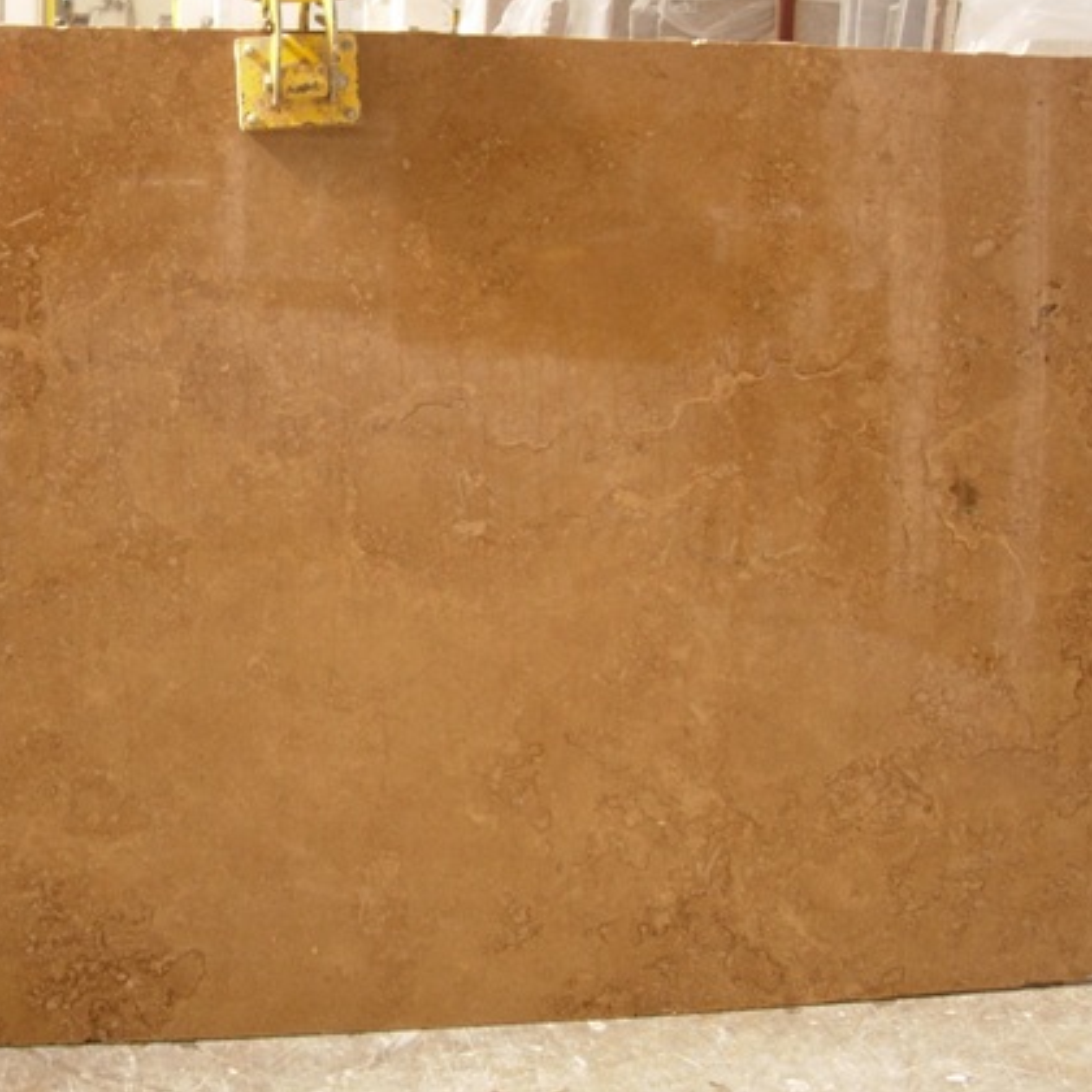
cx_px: 192
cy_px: 504
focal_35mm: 64
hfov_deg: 26.3
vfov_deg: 26.9
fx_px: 2284
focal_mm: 7.8
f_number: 2.8
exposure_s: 1/38
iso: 64
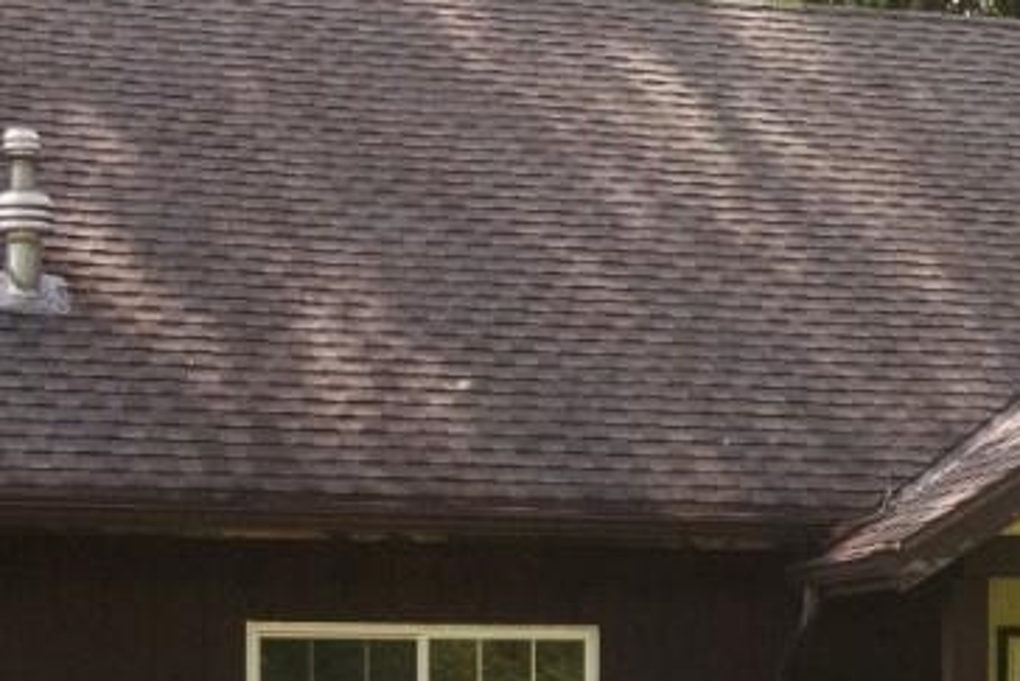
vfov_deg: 10.0
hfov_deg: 14.7
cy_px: 737
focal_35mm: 136
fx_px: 3855
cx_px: 1166
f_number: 7.1
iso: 4000
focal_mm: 29
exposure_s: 1/1600
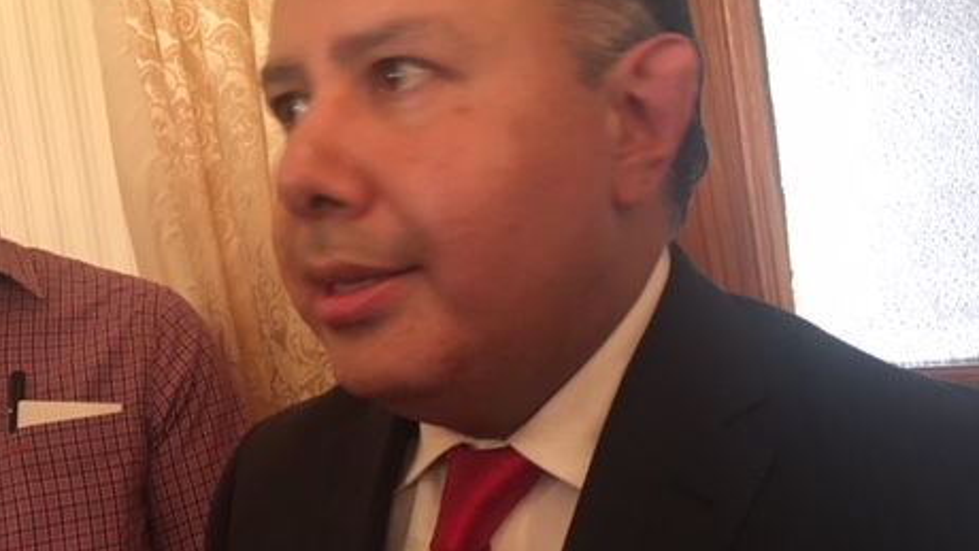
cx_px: 406
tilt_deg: -2.1
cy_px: 296
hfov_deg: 46.2
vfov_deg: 27.1
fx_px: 1142
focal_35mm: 44
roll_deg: +6.7
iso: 200
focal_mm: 4.15
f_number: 2.2
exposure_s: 1/15
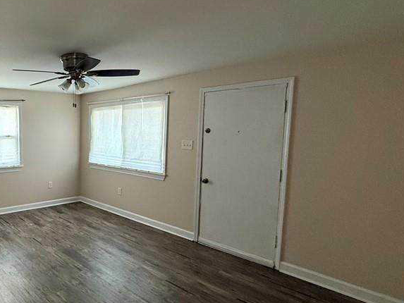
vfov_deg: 54.9
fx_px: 292
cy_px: 159
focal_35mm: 25
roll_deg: +0.0
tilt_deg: -5.2
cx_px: 75
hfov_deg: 62.8
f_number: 2.2
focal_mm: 2.22
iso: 400
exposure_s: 1/60
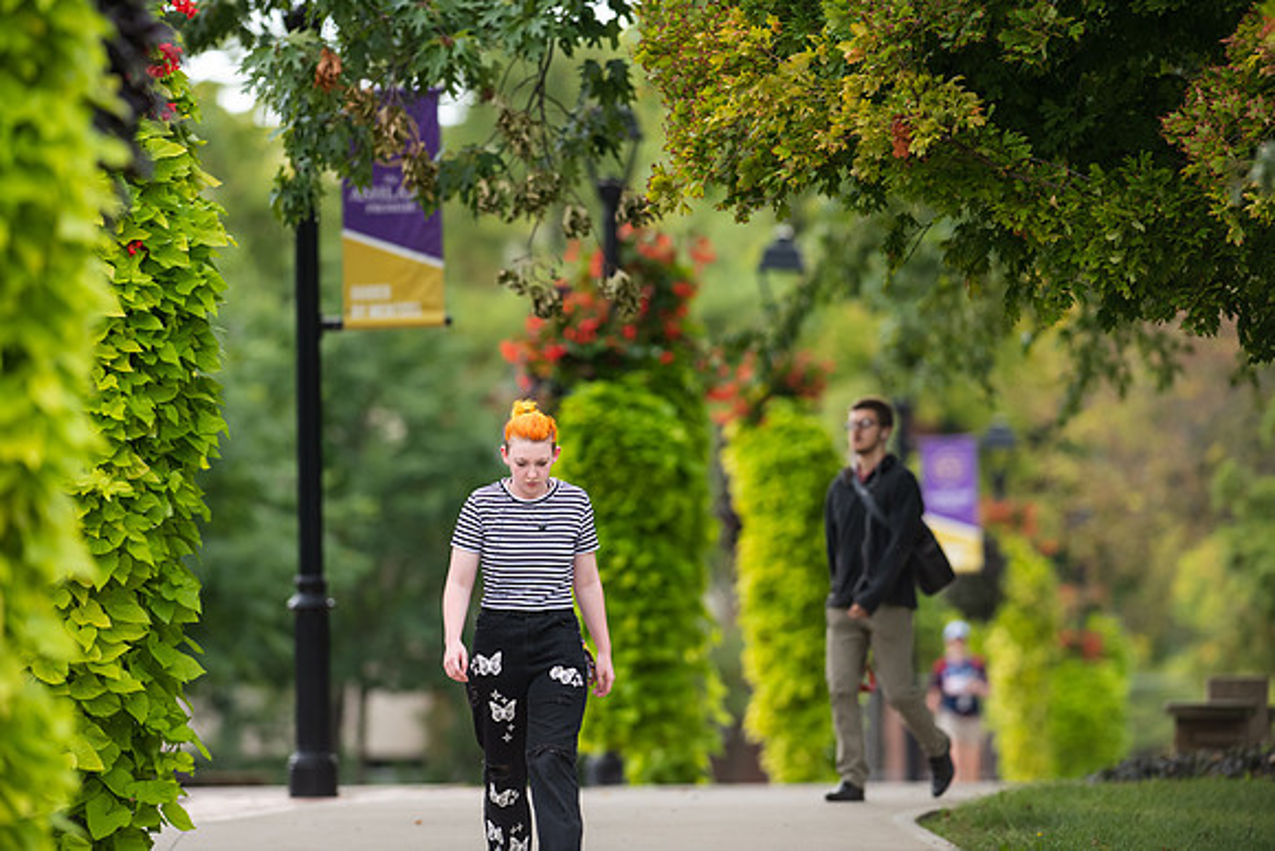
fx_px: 10627
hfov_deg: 6.9
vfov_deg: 4.6
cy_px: 426
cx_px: 638
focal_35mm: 300
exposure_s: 1/400
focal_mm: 300
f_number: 3.5
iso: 800
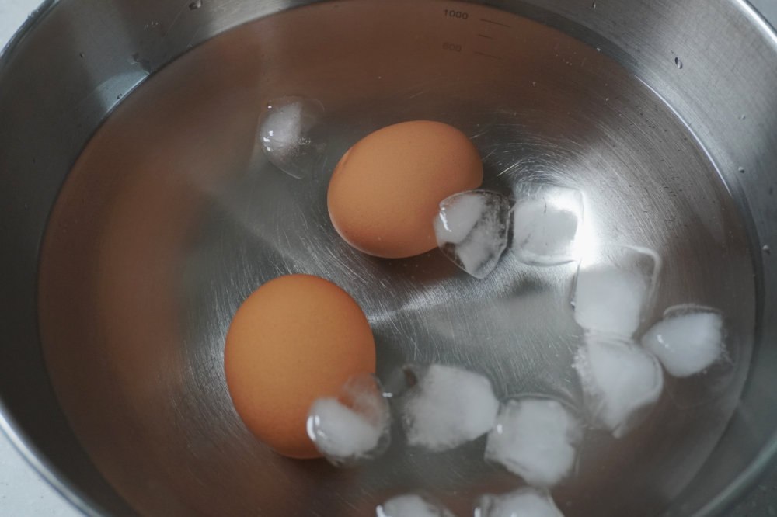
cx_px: 388
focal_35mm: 46
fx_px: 1003
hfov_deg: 42.3
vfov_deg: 28.9
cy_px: 258
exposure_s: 1/200
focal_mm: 31
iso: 1250
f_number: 5
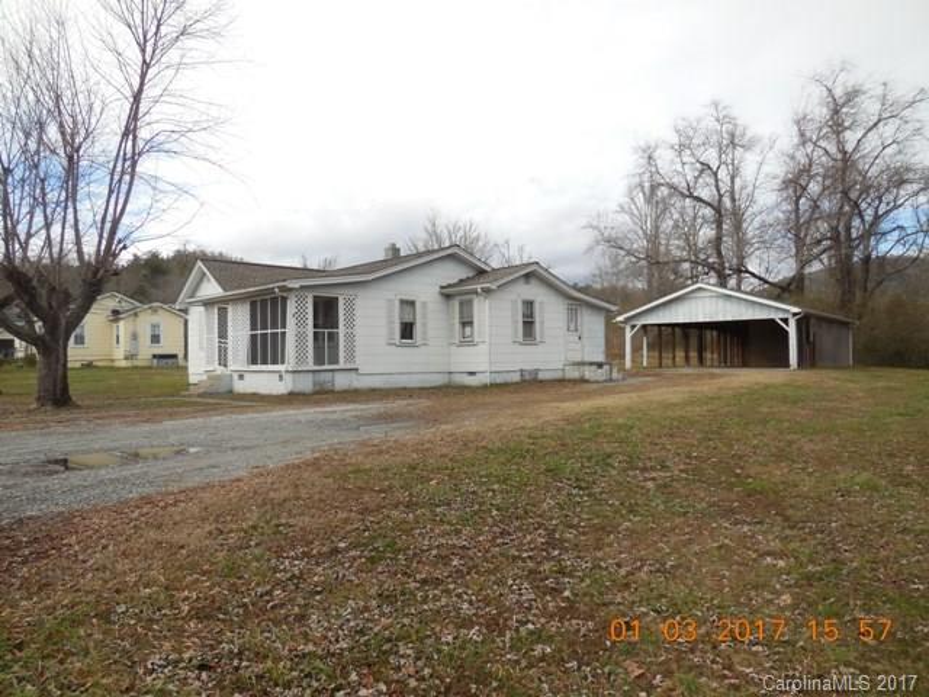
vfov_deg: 54.9
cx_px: 464
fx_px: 671
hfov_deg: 69.4
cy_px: 348
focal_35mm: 25
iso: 125
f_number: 3.1
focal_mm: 4.5
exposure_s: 1/800
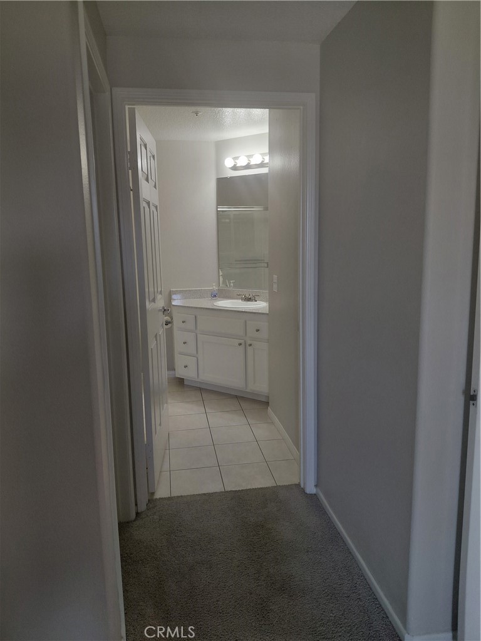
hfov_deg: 54.9
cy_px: 320
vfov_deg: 69.4
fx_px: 463
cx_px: 240
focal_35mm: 25
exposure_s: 1/120
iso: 250
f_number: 1.8
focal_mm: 4.69
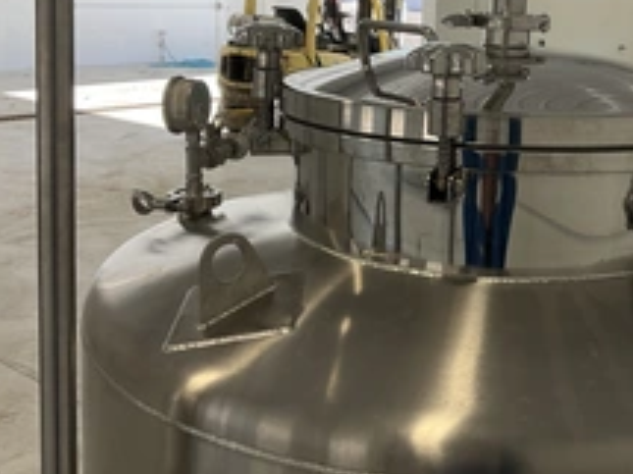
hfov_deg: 34.8
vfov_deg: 26.6
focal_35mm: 54
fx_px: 987
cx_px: 480
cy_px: 115
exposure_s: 1/174
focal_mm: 3
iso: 20
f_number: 1.8
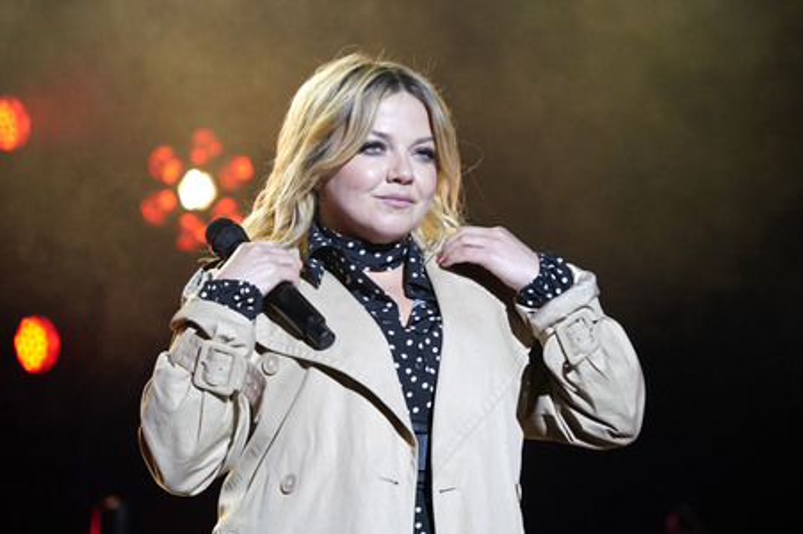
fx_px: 2496
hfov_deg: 18.3
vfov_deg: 12.2
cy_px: 267
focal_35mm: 112
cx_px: 402
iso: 2000
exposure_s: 1/125
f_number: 4.5
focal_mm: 112
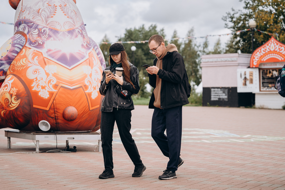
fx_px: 798
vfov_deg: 13.6
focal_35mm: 101
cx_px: 147
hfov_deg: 20.2
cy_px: 92
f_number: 4
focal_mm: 98
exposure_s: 1/1000
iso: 400
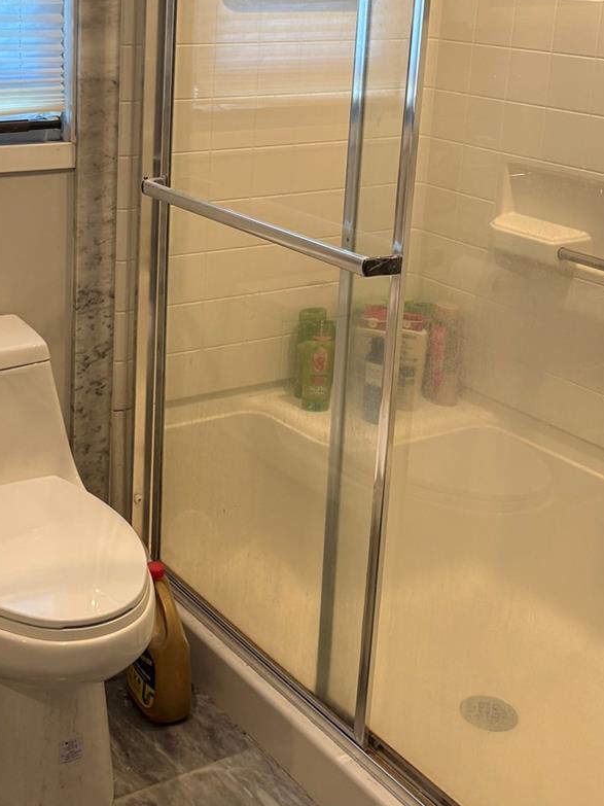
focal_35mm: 51
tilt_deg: -14.7
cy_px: 238
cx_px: 142
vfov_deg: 36.9
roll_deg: -1.5
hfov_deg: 28.1
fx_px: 1187
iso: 100
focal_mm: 5.96
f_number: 1.6
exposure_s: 1/111
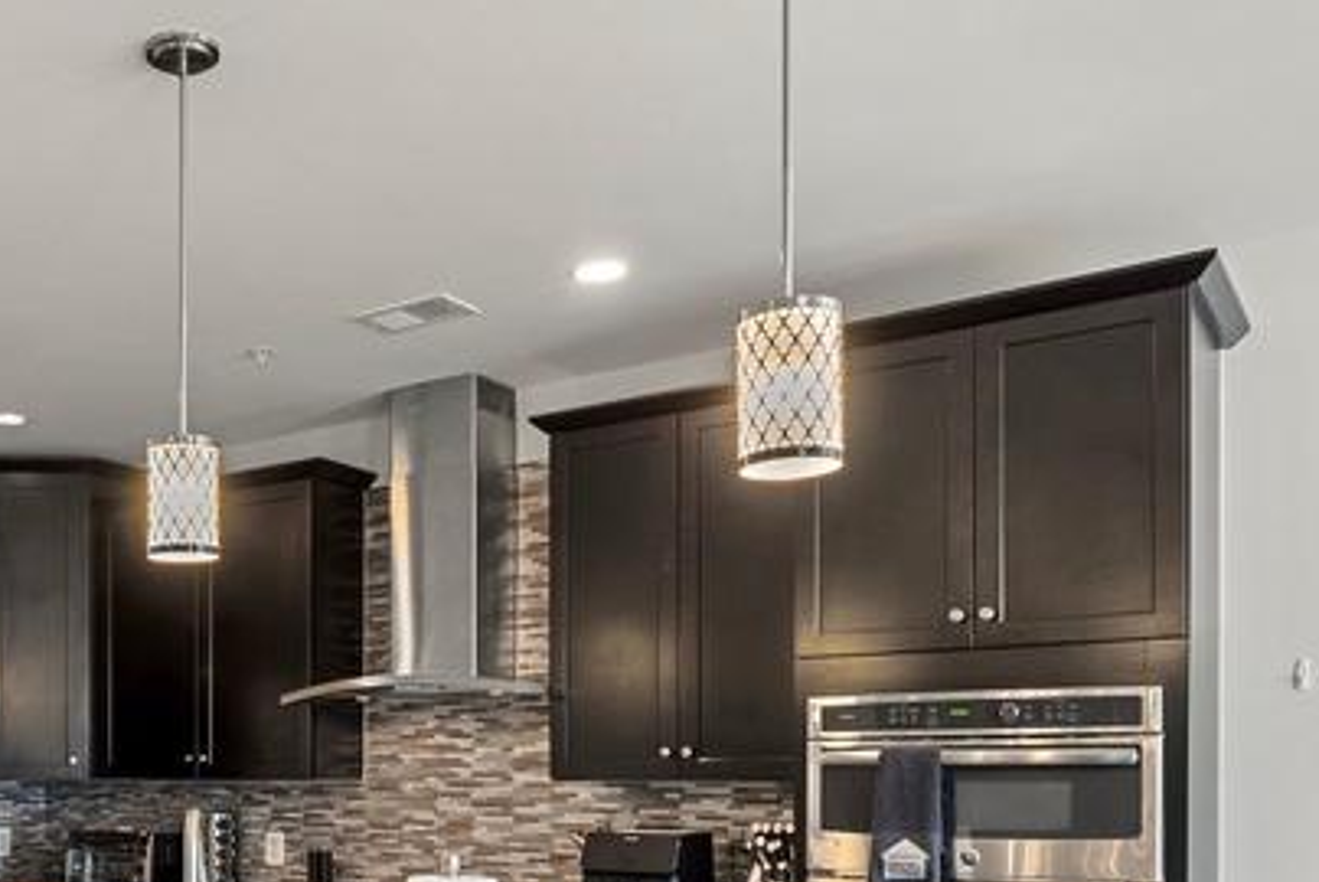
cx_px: 225
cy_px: 838
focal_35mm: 38
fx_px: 1393
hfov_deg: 47.3
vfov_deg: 32.8
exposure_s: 1/2.5
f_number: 8
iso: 640
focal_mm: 10
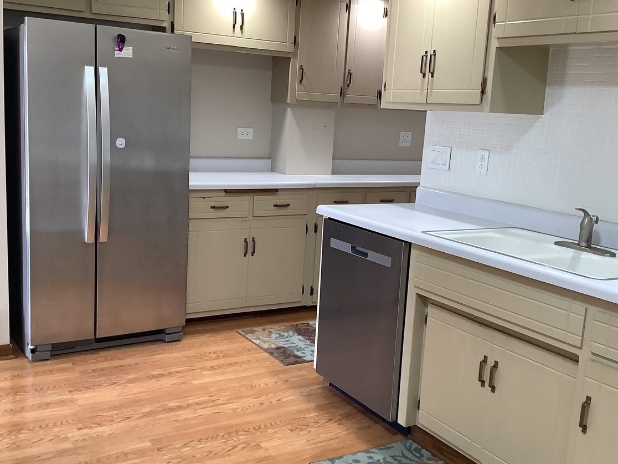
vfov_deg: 36.0
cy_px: 238
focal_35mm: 40
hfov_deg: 46.8
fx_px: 714
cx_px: 306
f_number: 2.4
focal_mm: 3.3
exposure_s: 1/60
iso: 125
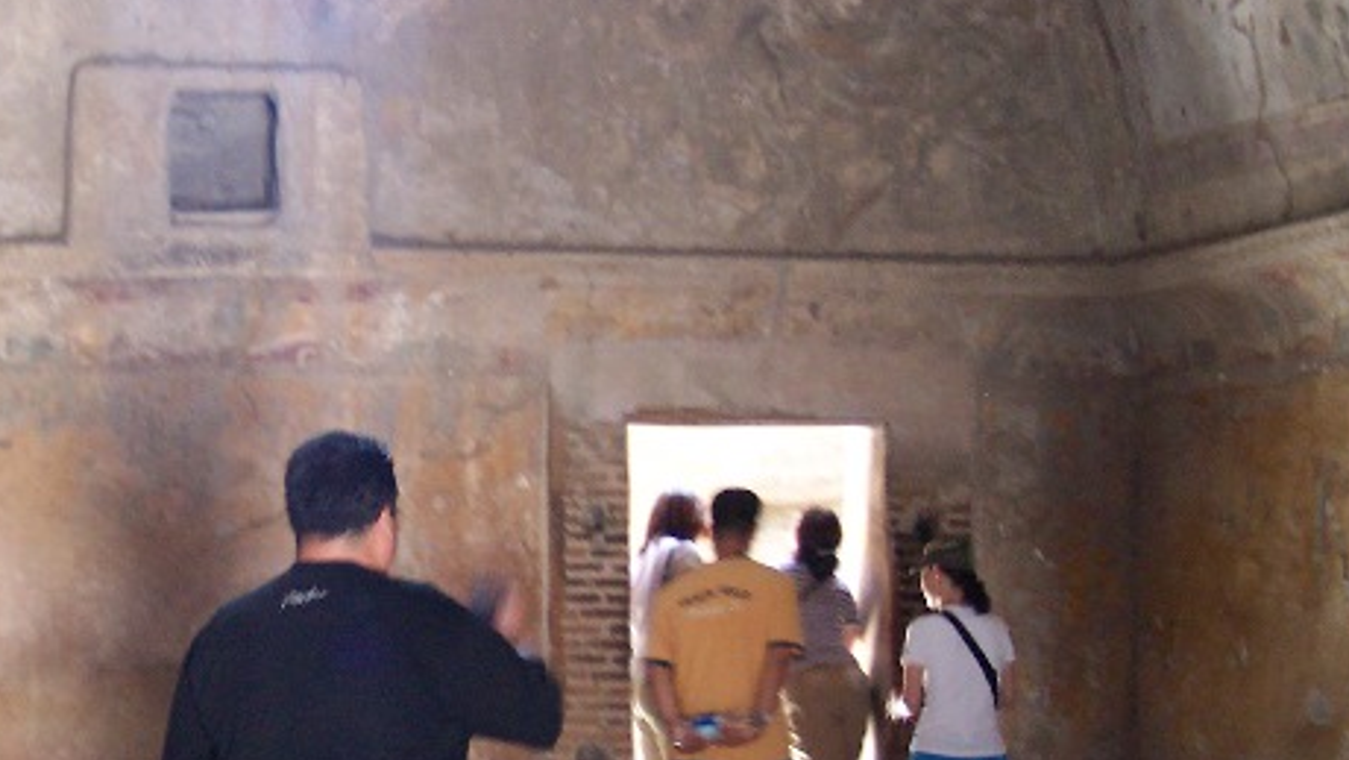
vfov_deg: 16.7
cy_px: 484
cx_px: 308
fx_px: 2576
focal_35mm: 72
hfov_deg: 28.8
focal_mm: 8
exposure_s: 1/8
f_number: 2.8
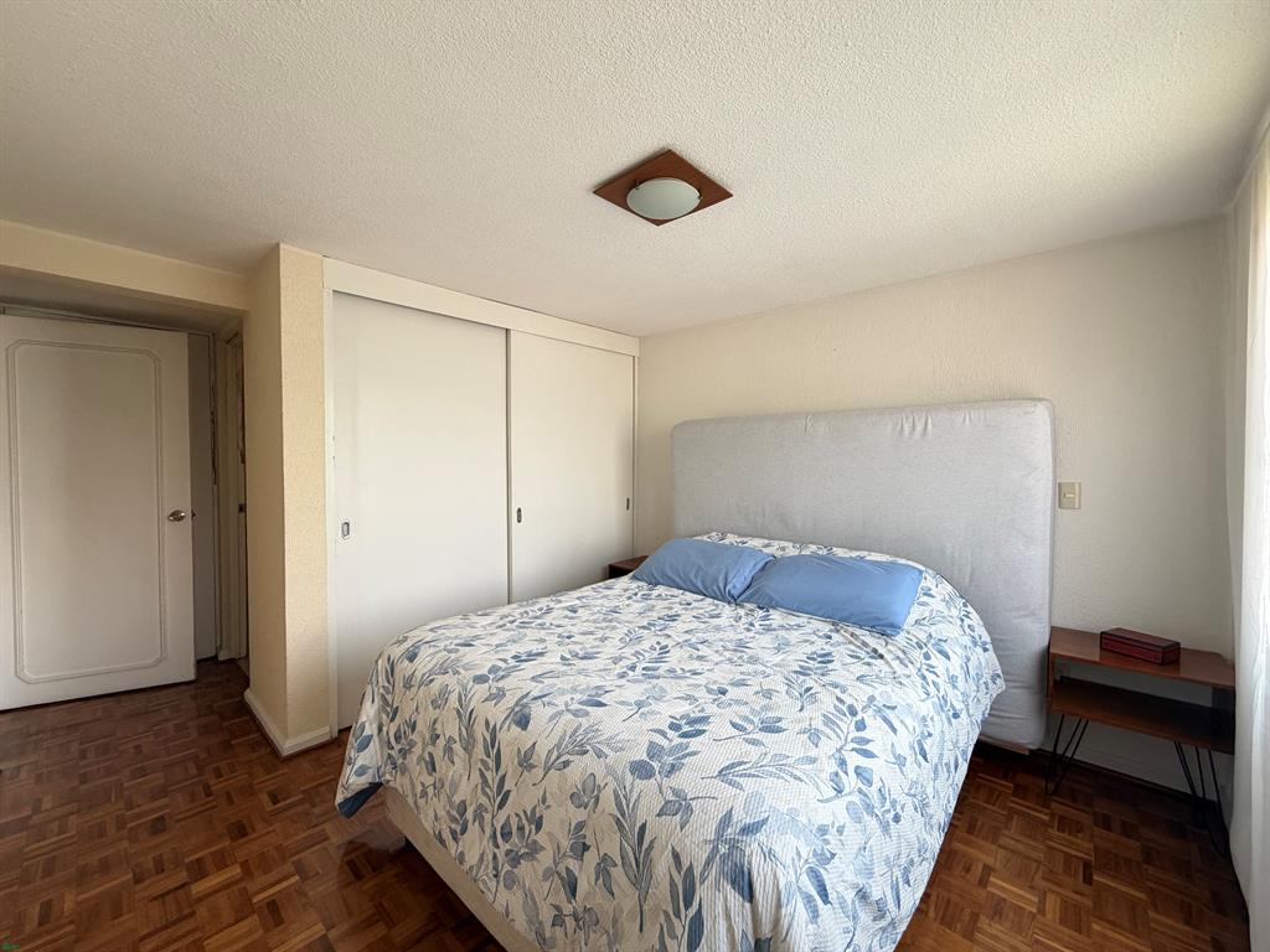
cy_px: 476
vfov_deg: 85.7
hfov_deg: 102.1
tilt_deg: -1.7
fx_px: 514
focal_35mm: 14
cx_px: 635
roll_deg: +0.3
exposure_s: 1/121
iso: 160
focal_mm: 2.22
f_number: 2.2
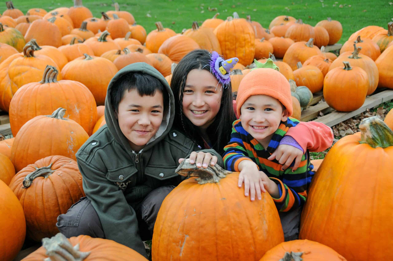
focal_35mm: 57
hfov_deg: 35.1
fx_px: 621
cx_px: 196
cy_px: 130
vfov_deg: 23.7
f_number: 5.6
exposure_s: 1/125
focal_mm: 38
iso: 400
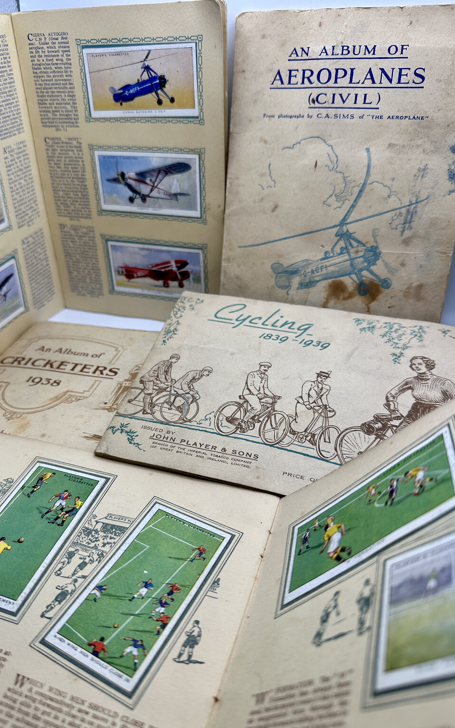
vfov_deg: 70.4
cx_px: 198
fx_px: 516
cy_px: 366
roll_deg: +2.7
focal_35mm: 26
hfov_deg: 47.5
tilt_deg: -32.7
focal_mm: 6.86
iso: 80
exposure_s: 1/503
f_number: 1.78
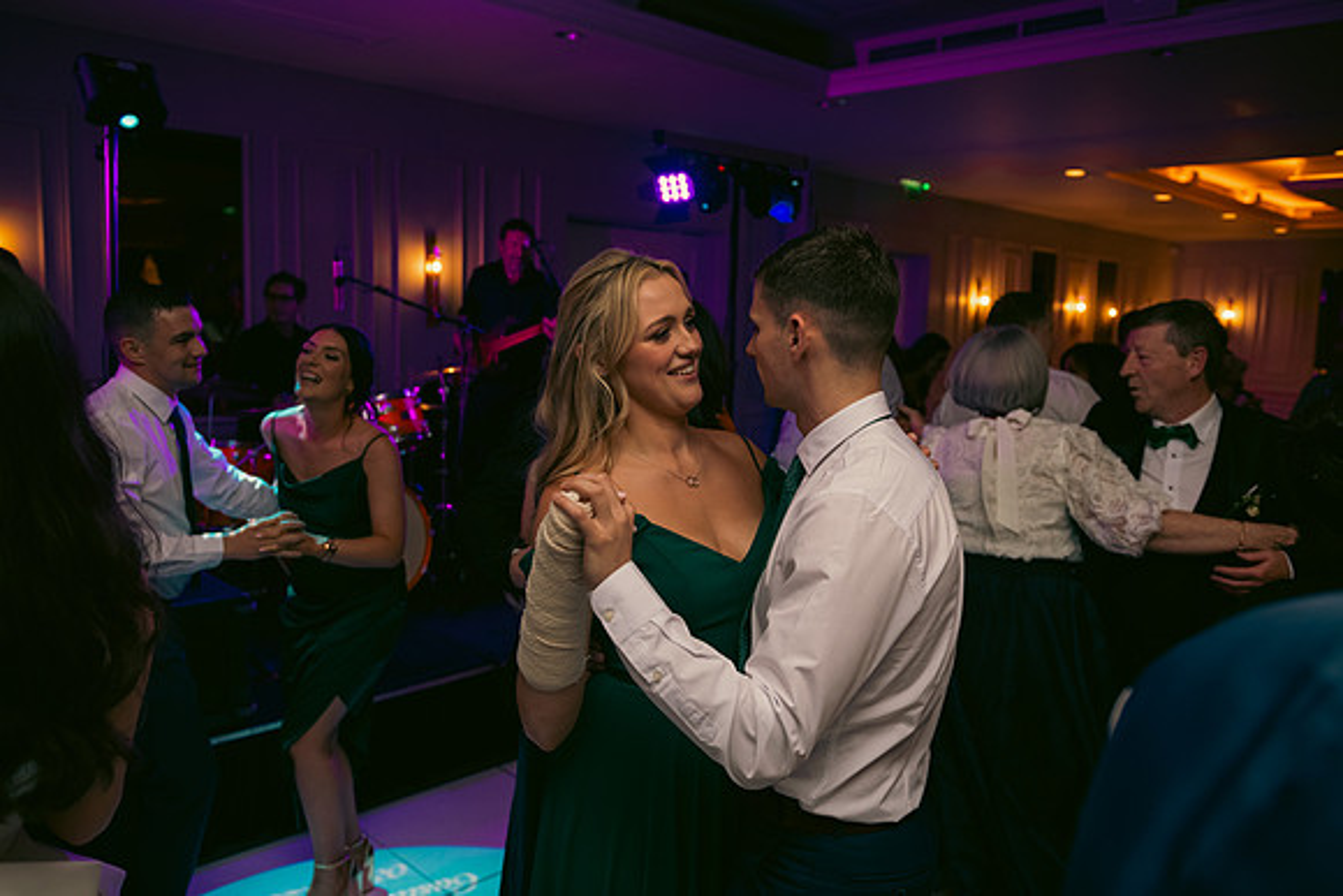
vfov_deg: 46.4
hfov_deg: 65.5
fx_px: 1045
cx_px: 672
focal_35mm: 28
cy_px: 448
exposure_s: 1/160
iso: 800
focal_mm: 28
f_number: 3.5
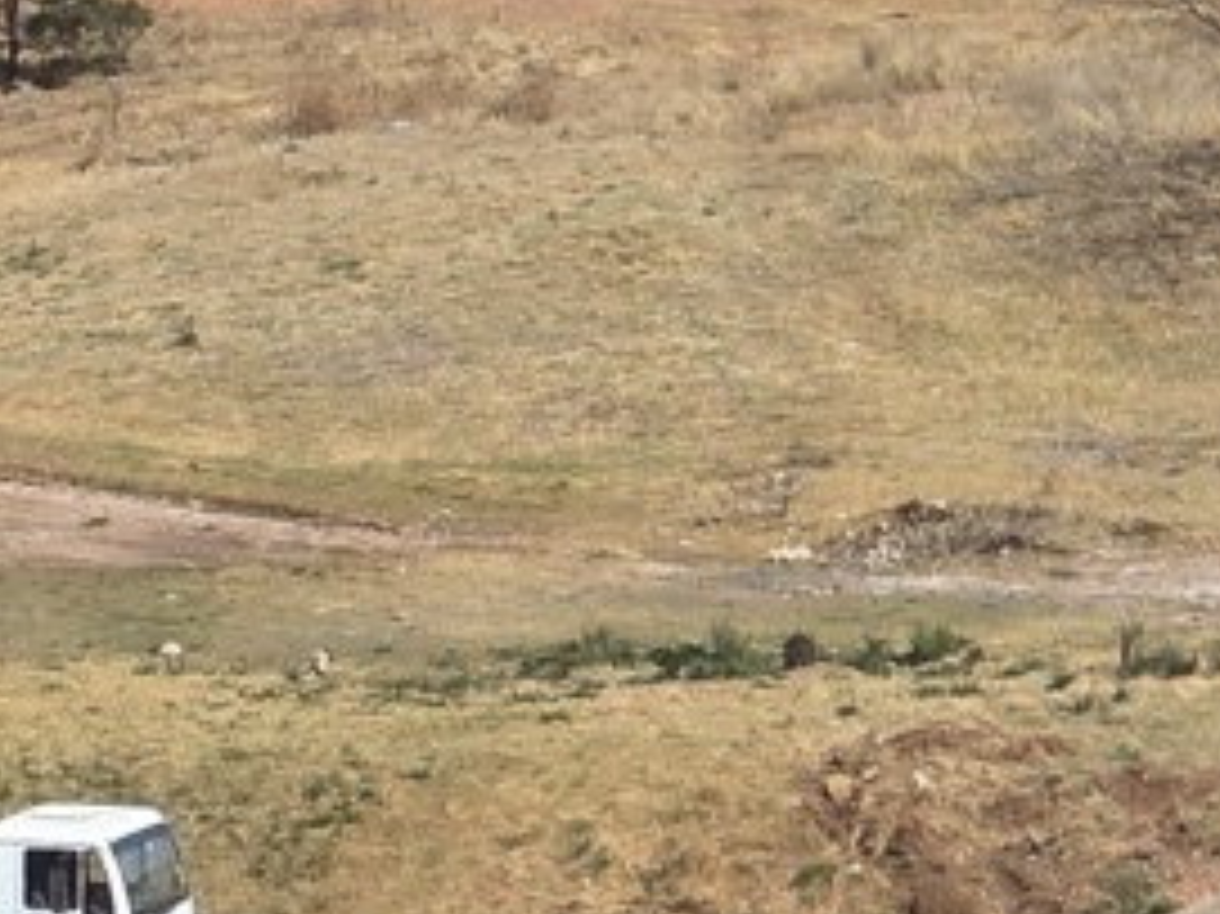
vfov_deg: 2.5
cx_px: -959
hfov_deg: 3.3
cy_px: 518
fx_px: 20926
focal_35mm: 594
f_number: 3.4
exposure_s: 1/1358
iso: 64
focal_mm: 18.6
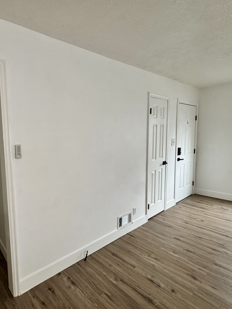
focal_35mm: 19
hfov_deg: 63.6
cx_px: 51
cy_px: 155
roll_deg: +2.3
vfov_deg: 84.7
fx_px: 170
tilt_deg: -4.9
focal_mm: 2.22
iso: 250
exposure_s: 1/60
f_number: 2.2
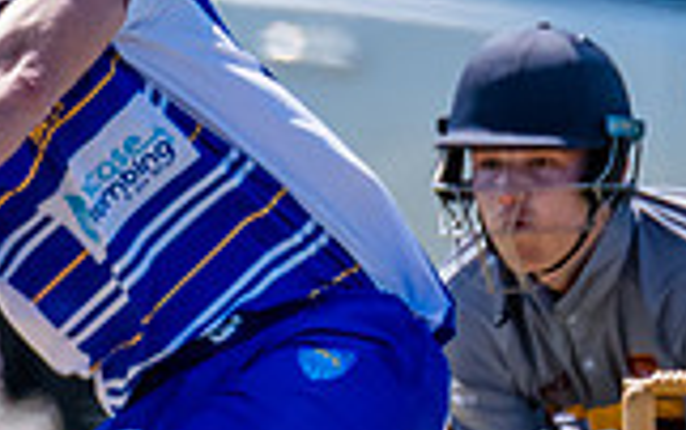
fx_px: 68461
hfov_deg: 0.6
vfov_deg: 0.4
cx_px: 113
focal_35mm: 3658
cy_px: 145
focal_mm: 600
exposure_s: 1/2000
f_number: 6.3
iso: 640
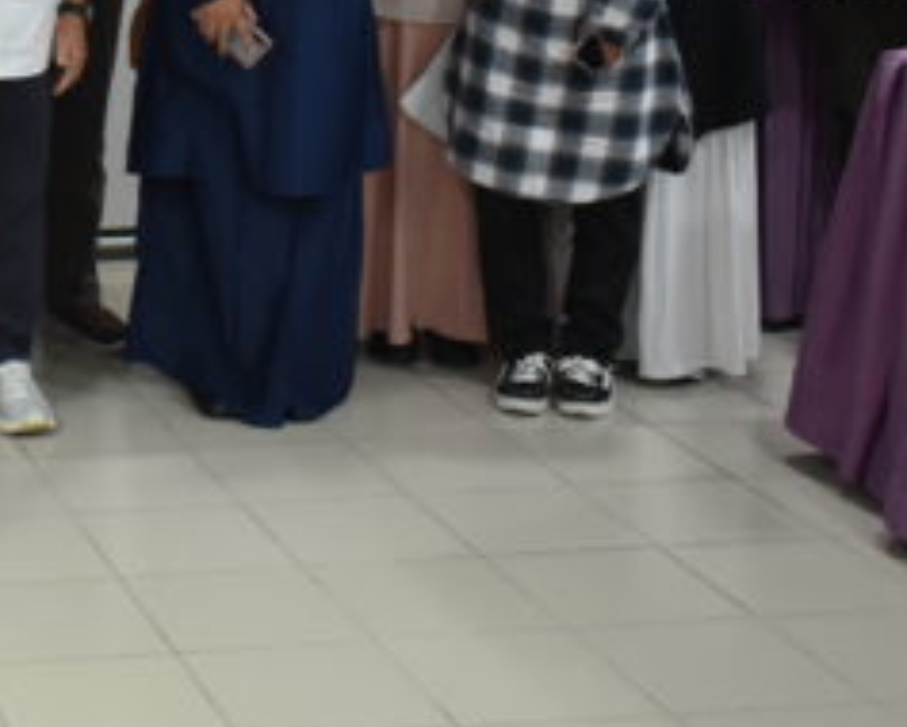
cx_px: -249
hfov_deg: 21.2
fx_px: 2203
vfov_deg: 17.9
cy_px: -115
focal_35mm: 82
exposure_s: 1/60
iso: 1000
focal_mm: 18
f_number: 3.5
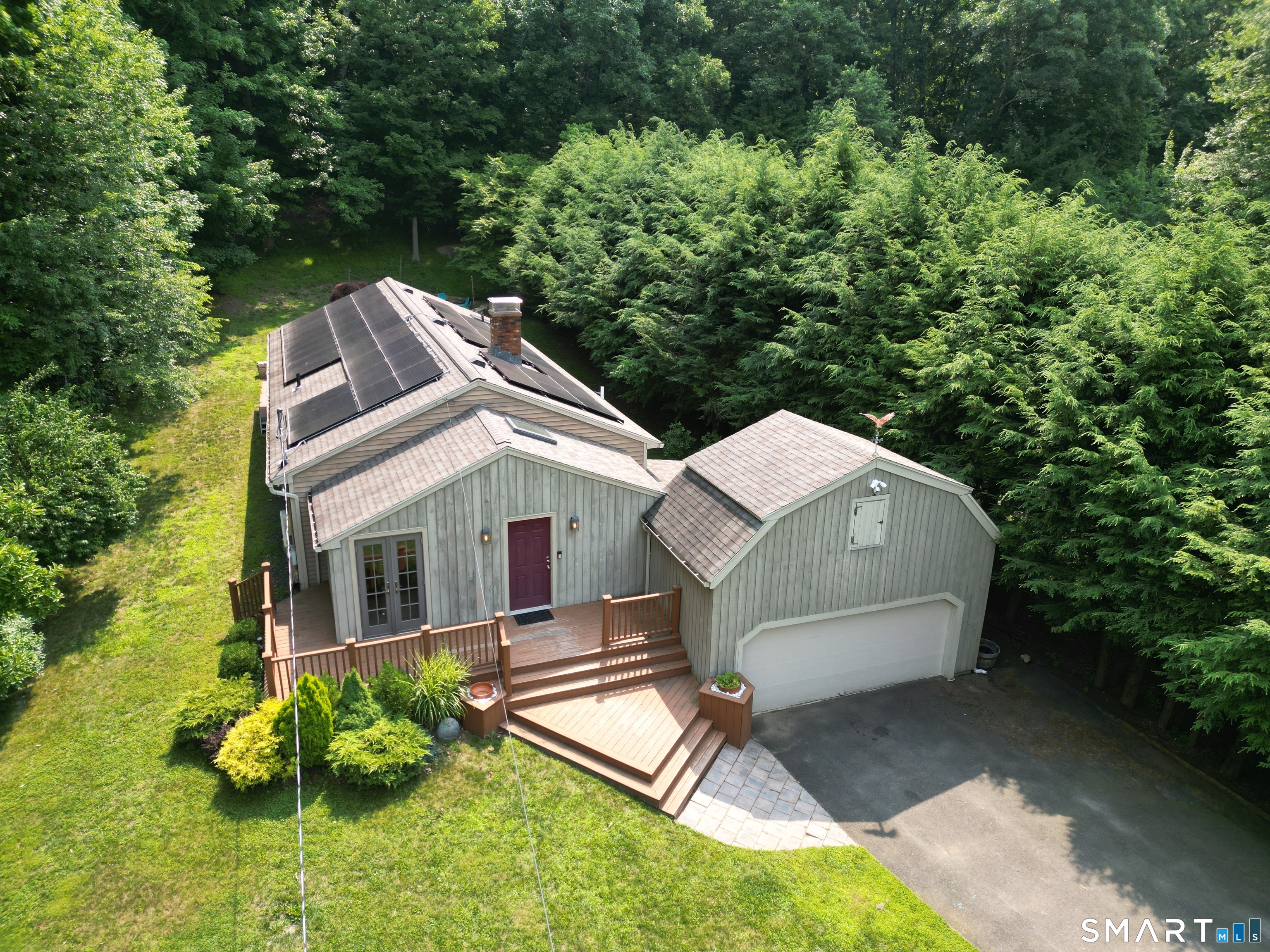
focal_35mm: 24
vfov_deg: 56.8
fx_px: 881
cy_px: 476
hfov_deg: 71.6
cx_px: 635
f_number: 1.7
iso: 110
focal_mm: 6.72
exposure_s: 1/725
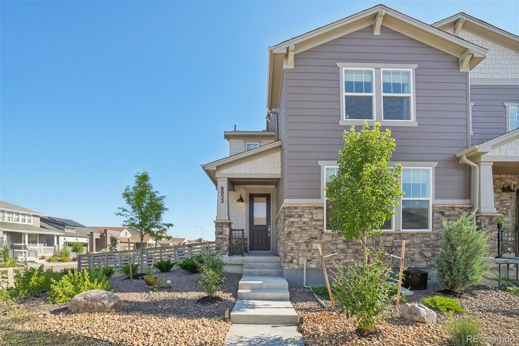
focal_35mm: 15
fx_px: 216
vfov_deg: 77.3
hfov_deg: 100.4
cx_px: 260
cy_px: 173
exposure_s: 1/500
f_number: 8
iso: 400
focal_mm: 10
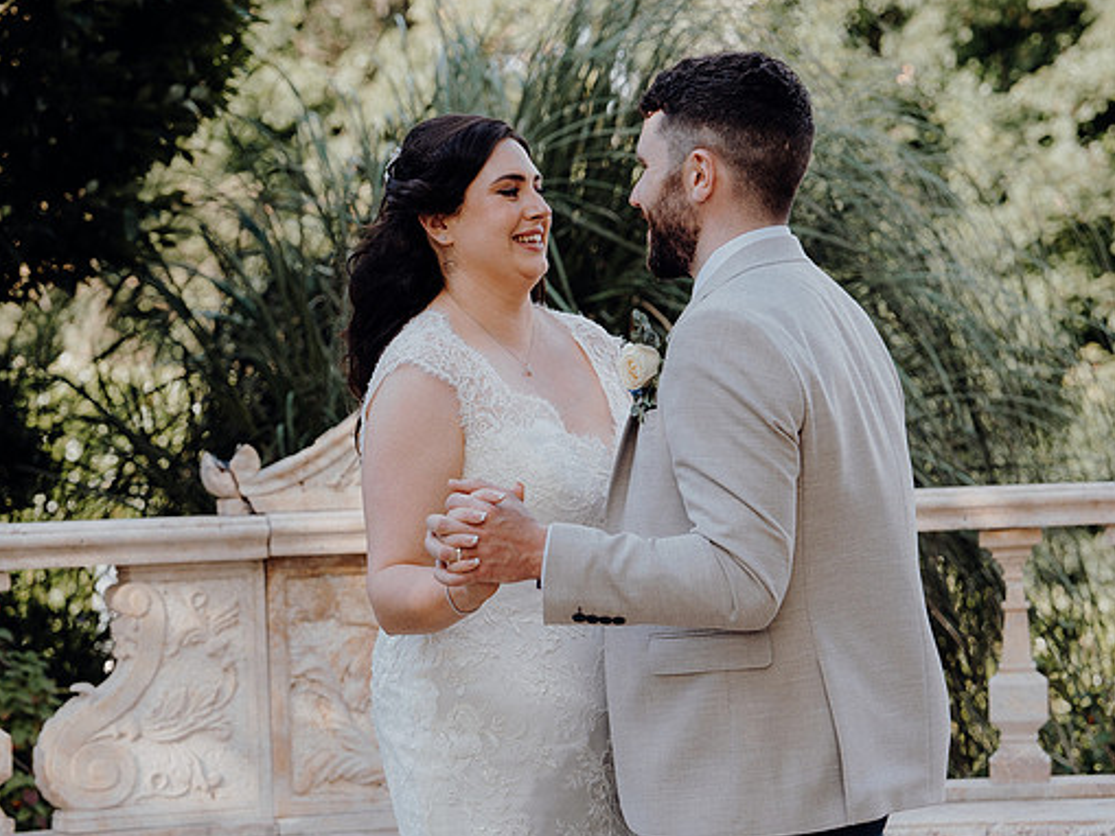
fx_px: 3705
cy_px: 419
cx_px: 576
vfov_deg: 12.9
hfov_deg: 17.1
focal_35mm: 115
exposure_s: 1/250
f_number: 3.5
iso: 125
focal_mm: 70
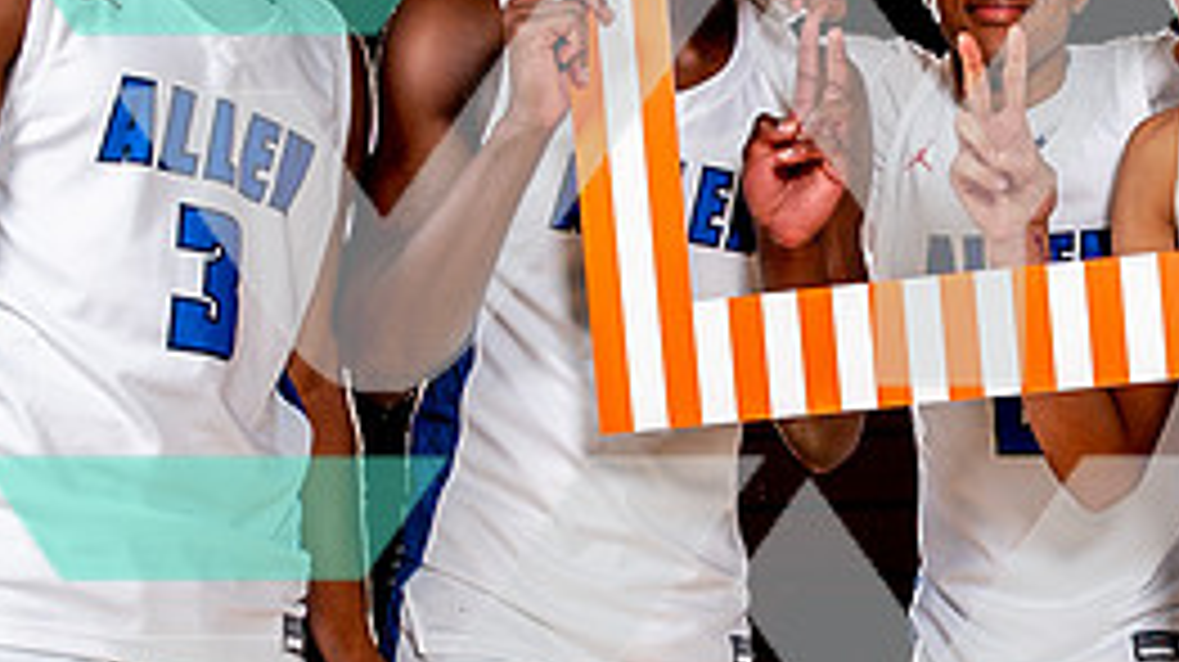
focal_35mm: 89
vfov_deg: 13.4
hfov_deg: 23.2
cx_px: 1087
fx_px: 2781
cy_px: 646
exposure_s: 1/125
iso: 100
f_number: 5.6
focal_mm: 24
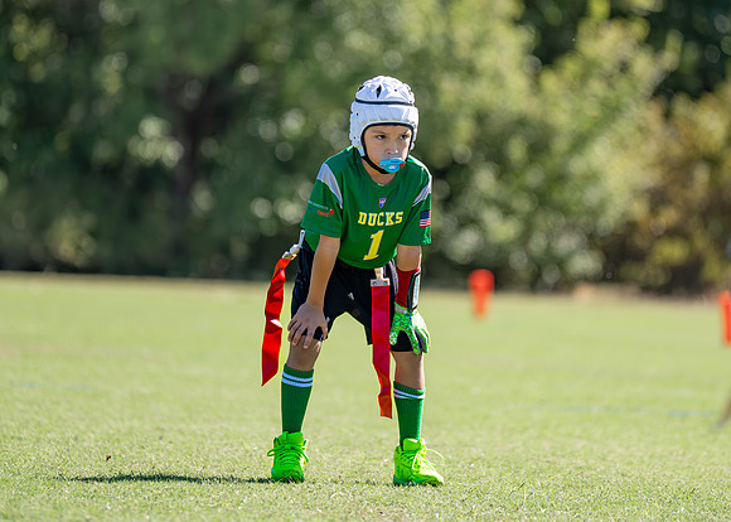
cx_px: 376
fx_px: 6497
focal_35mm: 313
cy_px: 179
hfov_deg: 6.4
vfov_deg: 4.6
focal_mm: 200
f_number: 2.8
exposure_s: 1/2000
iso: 200
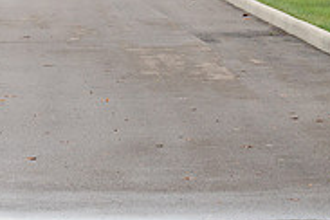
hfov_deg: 6.6
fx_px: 2851
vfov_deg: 4.4
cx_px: -2
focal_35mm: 311
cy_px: 14
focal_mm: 98
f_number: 8
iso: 640
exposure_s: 1/250
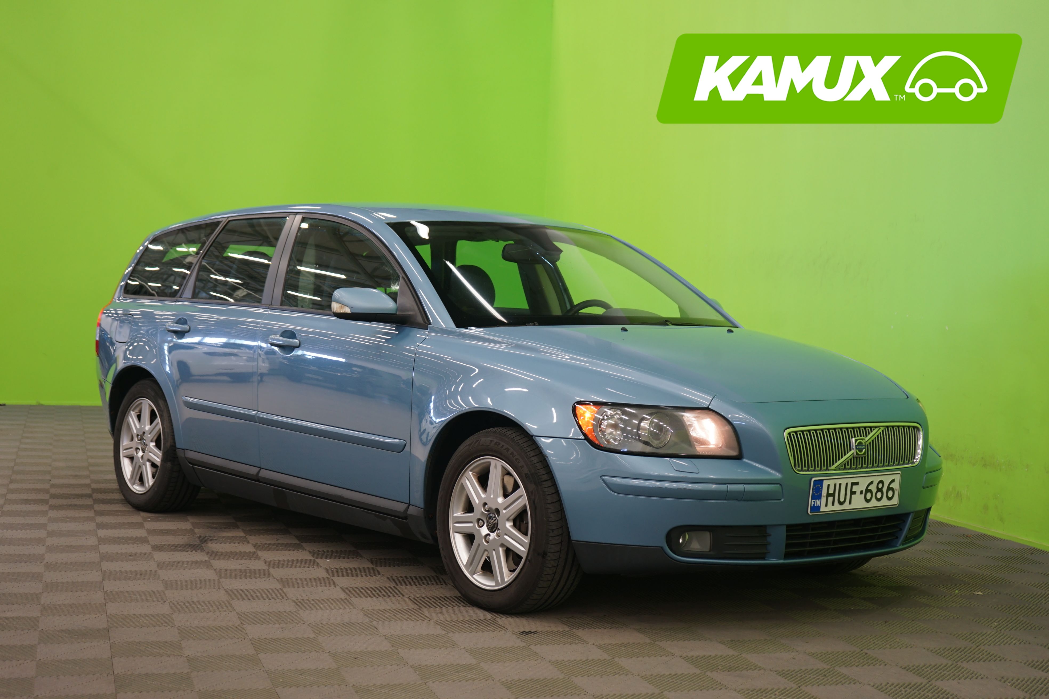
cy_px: 350
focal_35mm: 52
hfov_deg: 38.2
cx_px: 524
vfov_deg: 26.0
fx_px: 1515
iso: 400
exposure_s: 1/8
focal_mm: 52
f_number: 5
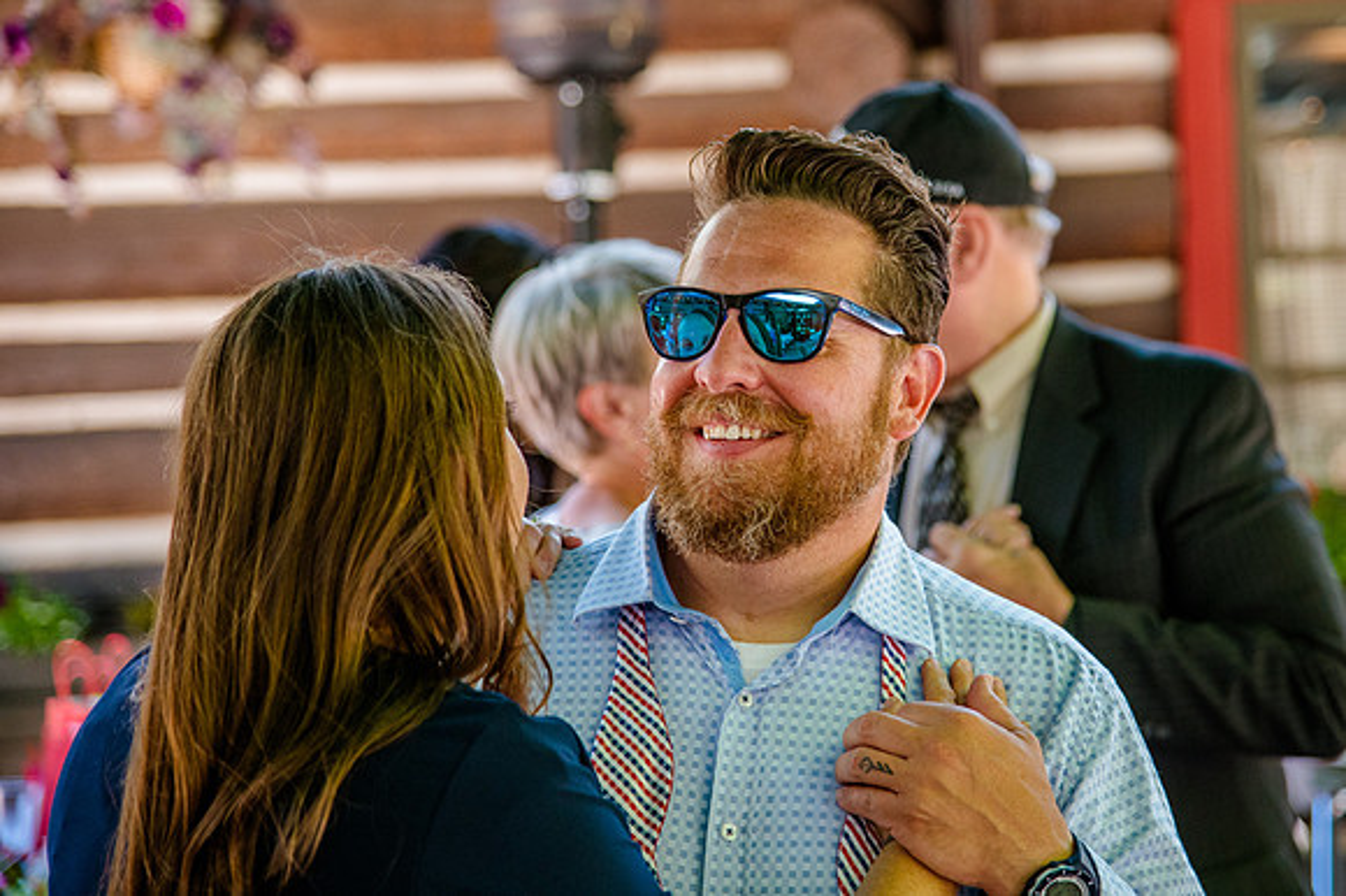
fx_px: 5046
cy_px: 346
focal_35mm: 135
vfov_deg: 10.1
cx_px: 826
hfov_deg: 15.2
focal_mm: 110
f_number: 4
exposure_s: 1/320
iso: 1600
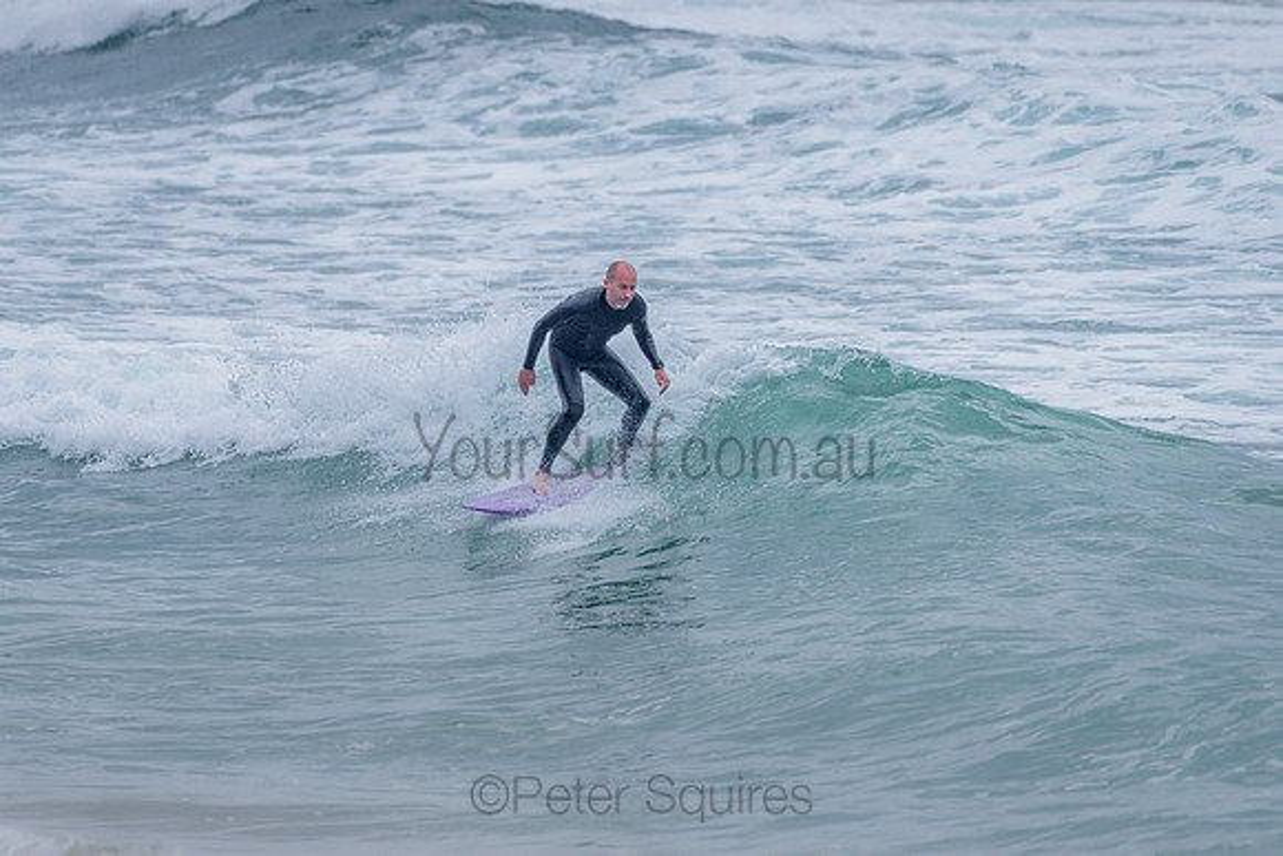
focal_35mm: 613
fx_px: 21852
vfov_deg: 2.2
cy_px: 332
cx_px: 505
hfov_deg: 3.4
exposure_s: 1/2000
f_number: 5.6
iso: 500
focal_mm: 500
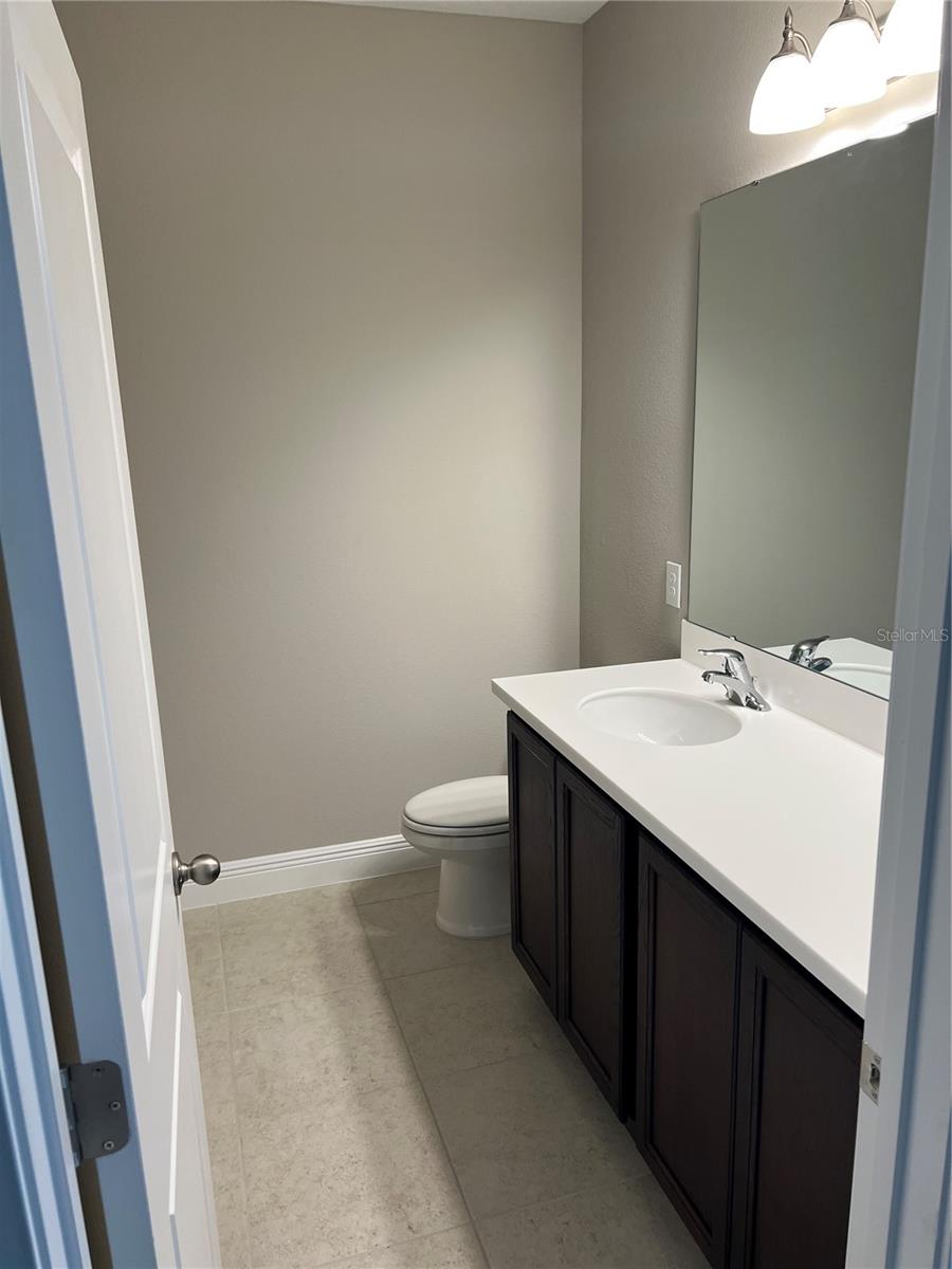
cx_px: 476
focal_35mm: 26
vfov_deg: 67.3
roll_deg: +0.4
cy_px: 634
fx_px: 953
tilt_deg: -14.2
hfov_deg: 53.1
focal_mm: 5.7
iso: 80
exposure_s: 1/120
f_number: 1.5
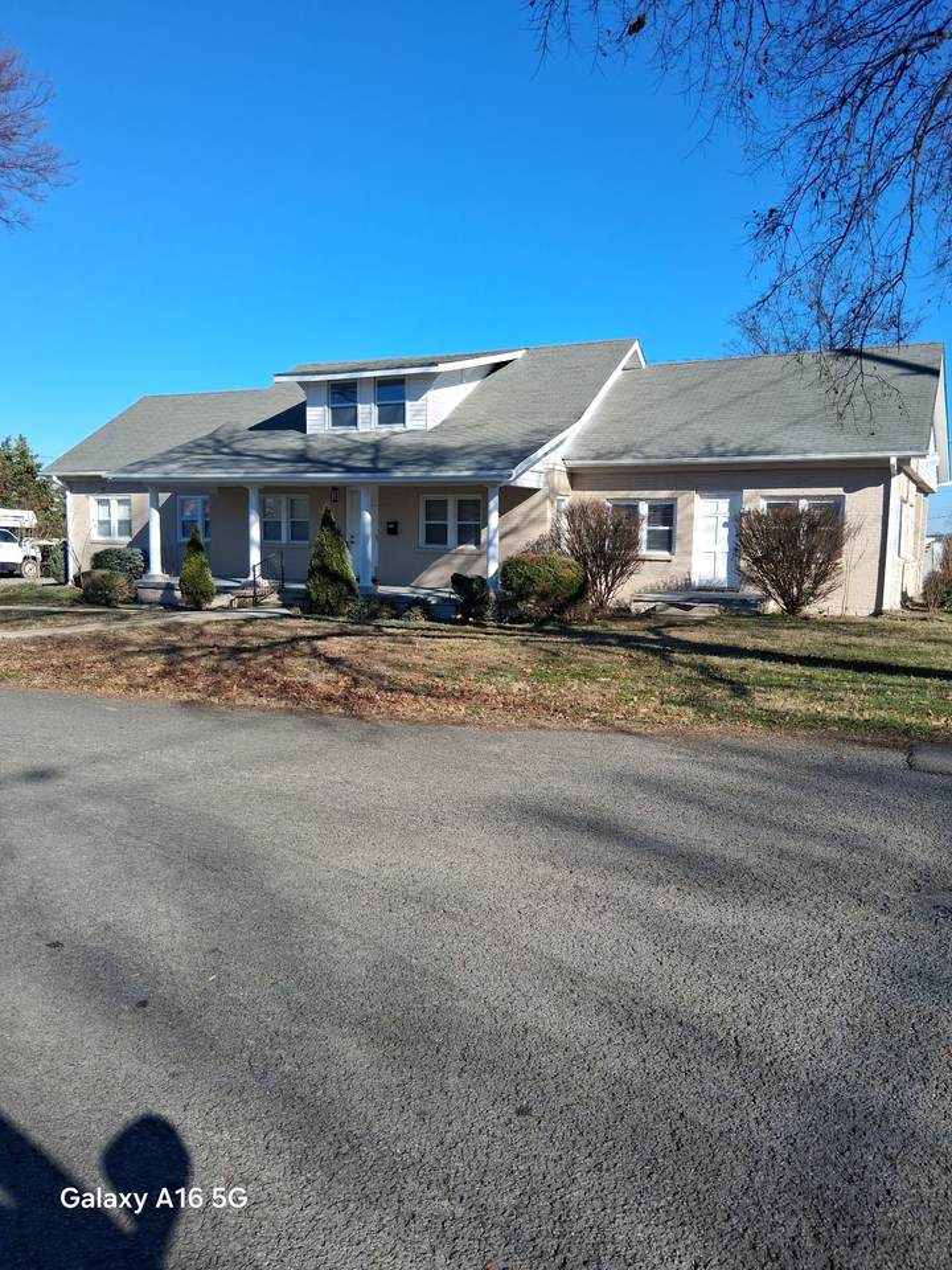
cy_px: 635
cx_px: 476
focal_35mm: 26
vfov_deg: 67.3
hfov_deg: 53.1
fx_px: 953
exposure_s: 1/480
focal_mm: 3.98
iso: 25
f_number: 1.8
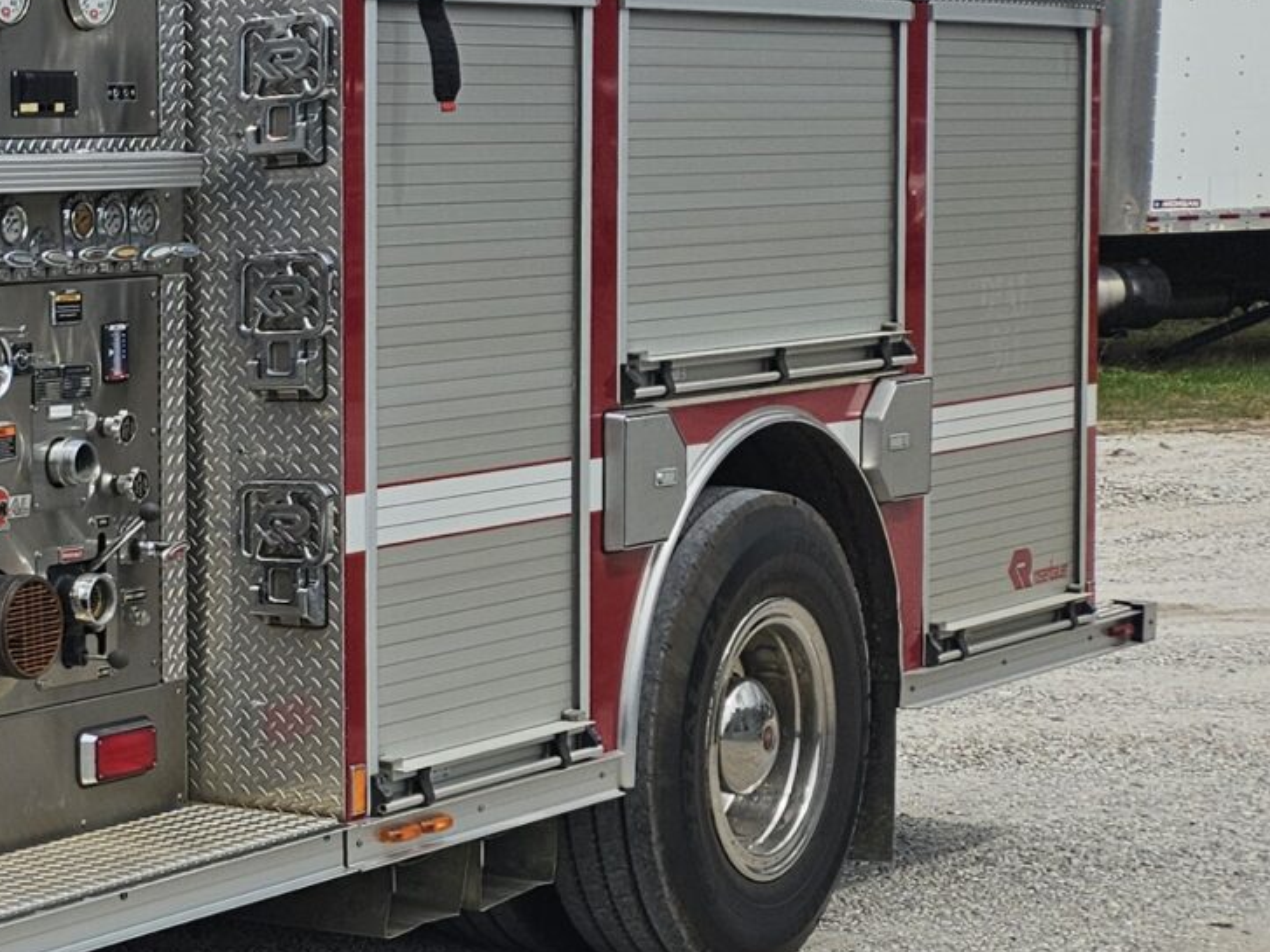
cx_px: -935
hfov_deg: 19.1
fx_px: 2971
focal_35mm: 81
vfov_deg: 18.2
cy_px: 596
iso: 25
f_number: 1.8
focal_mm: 5.4
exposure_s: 1/2679
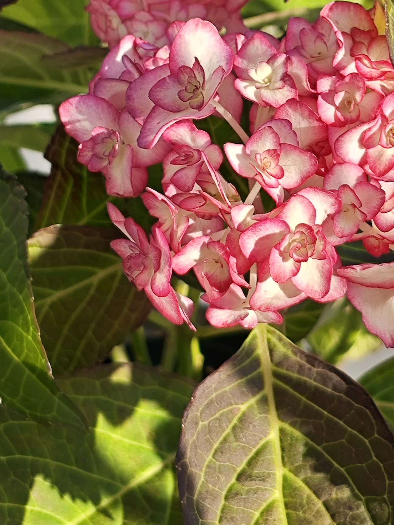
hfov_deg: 13.0
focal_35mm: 114
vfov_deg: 17.0
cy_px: 48
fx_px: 1731
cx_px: 279
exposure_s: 1/965
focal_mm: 5.84
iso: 50
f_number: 1.6
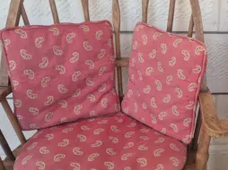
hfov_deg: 31.2
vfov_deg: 25.1
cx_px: 219
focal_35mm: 58
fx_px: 382
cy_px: 103
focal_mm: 5.4
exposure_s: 1/100
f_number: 1.8
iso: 100
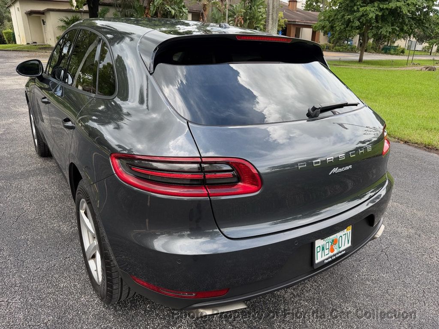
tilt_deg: -22.0
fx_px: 304
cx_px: 220
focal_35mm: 24
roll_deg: -2.1
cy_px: 164
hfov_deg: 71.6
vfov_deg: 56.8
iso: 80
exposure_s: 1/878
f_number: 1.78
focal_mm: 6.76
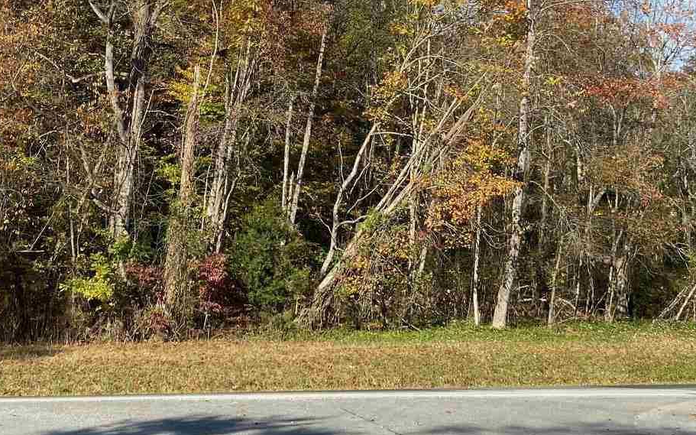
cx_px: 285
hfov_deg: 33.4
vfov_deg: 20.8
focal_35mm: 61
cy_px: 38
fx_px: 1157
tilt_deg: +12.4
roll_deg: -4.5
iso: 32
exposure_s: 1/1754
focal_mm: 4.25
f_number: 1.8
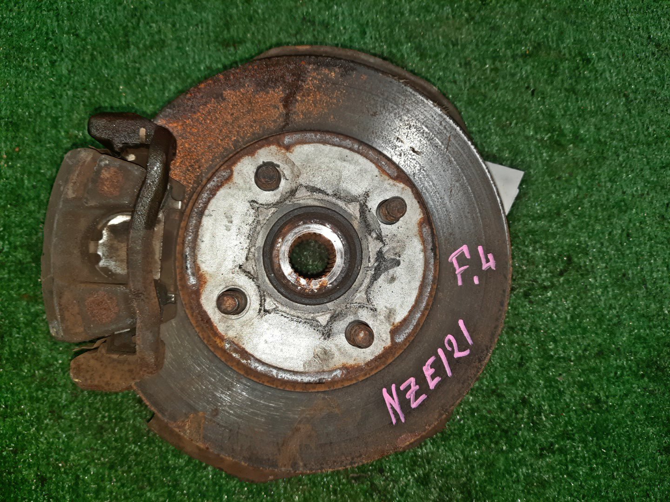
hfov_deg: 69.4
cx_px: 335
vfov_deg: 54.9
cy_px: 251
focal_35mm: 25
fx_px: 484
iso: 272
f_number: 2
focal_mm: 4.6
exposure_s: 1/50
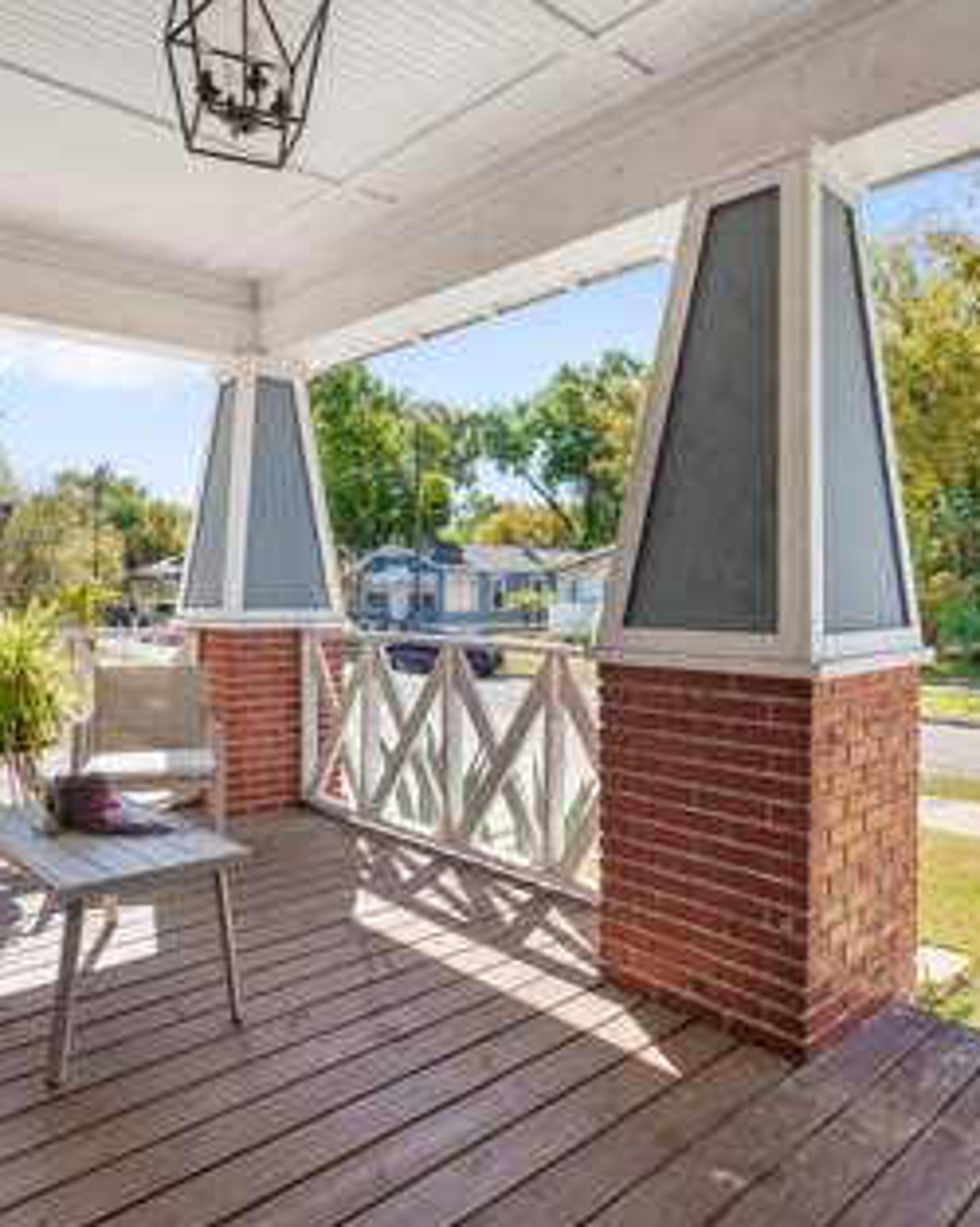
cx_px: 435
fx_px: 835
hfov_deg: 60.7
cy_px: 610
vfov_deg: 72.6
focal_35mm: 23
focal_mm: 16
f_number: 9
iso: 200
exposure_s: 1/50
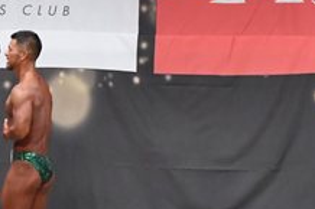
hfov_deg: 6.6
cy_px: 127
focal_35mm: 309
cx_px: -7
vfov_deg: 4.4
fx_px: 2702
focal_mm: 58
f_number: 5.6
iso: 6400
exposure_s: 1/400
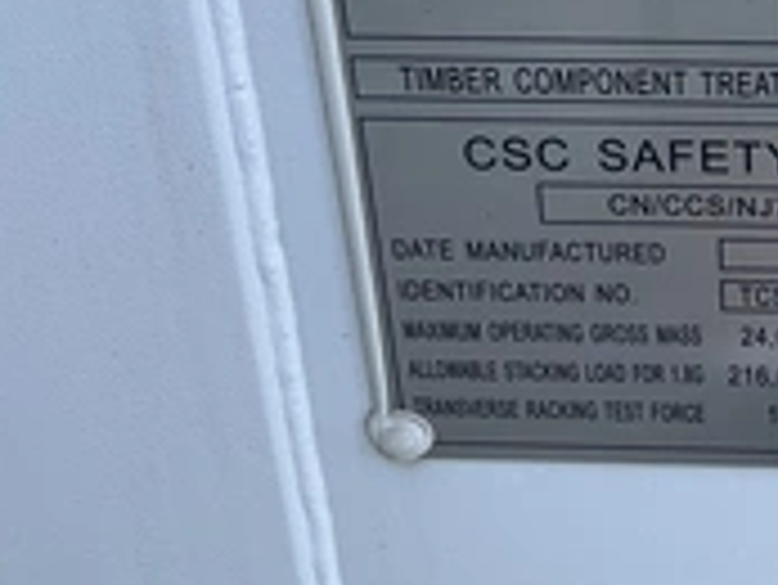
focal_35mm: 67
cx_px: 872
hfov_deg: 26.5
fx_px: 1507
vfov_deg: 20.9
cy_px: -58
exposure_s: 1/122
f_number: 1.8
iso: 40
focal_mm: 3
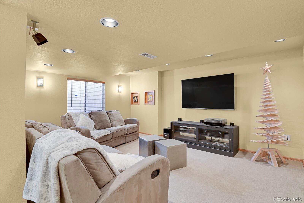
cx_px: 152
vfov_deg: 70.4
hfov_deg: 93.3
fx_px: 144
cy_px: 102
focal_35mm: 17
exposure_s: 10
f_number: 8
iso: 250
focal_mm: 17
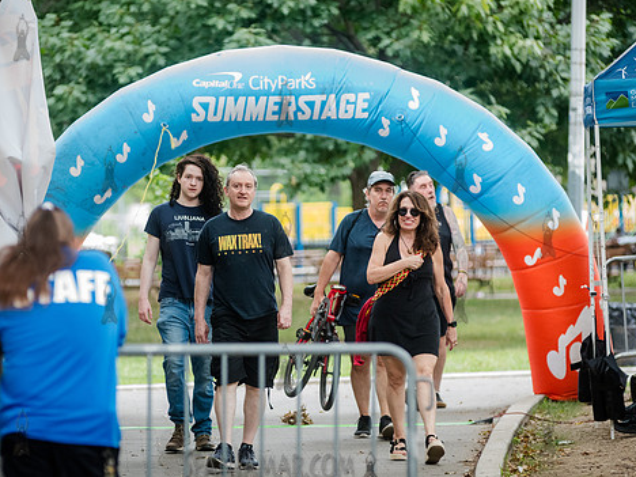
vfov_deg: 5.6
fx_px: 4850
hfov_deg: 7.5
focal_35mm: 264
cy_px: 257
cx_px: 244
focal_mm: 200
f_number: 4
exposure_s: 1/400
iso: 4000
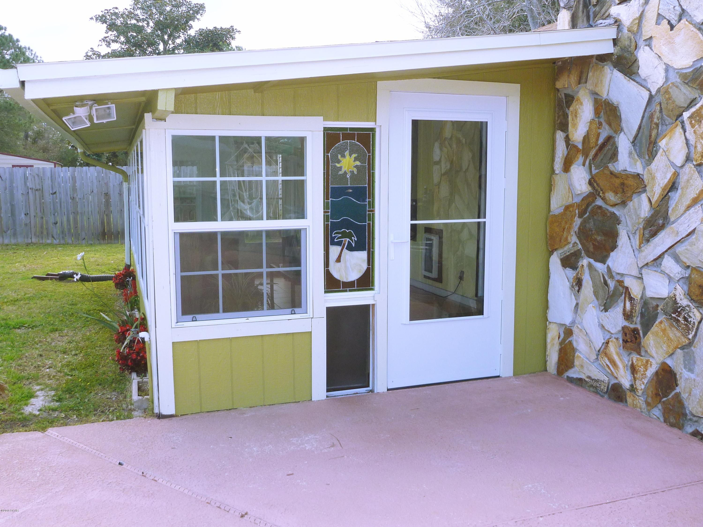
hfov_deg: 55.4
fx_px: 670
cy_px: 264
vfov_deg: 42.9
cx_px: 352
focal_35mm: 33
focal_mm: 4.9
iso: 100
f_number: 3.3
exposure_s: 1/200
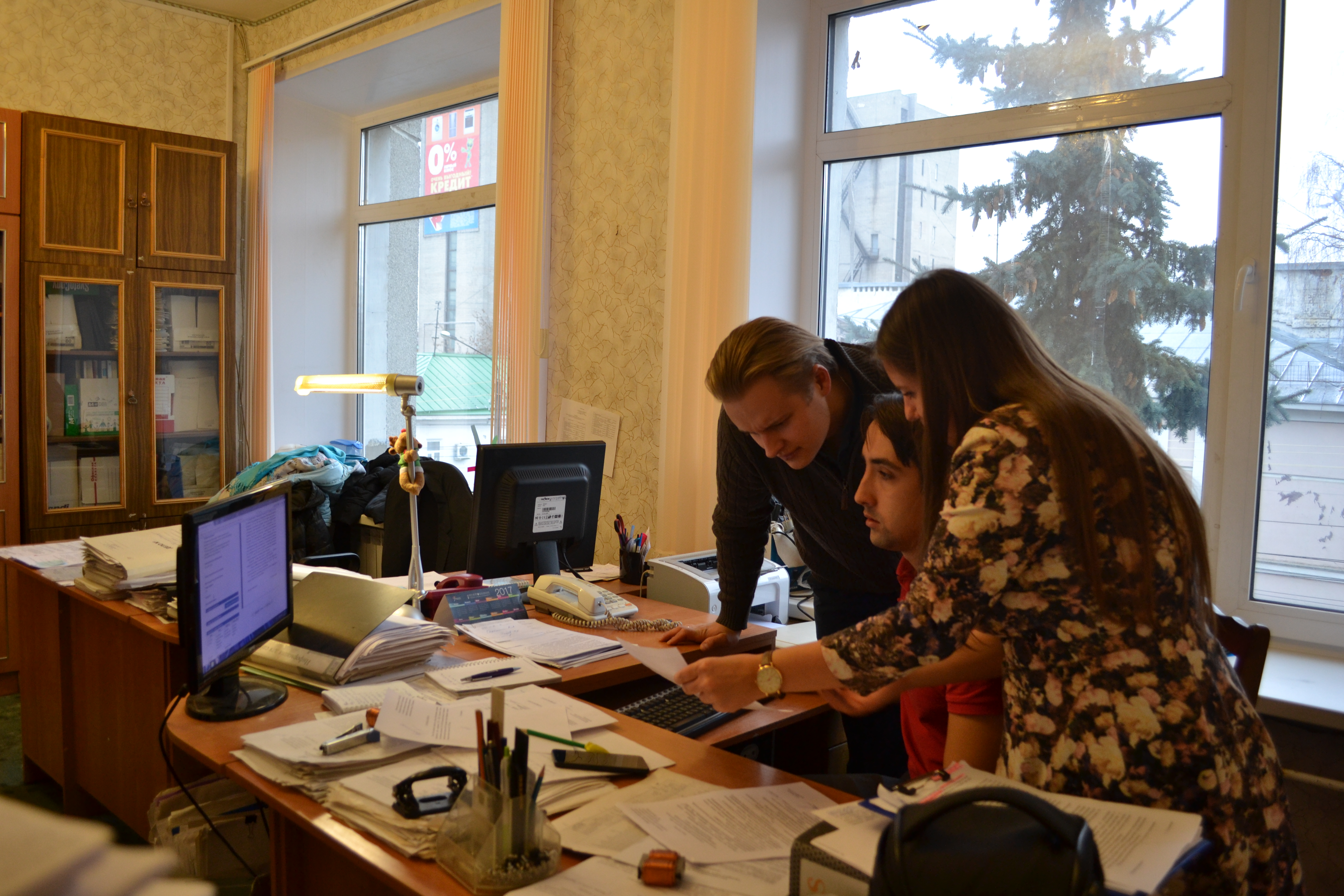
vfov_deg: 47.9
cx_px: 672
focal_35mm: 27
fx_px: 1008
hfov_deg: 67.4
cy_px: 448
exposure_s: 1/50
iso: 400
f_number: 3.5
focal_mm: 18
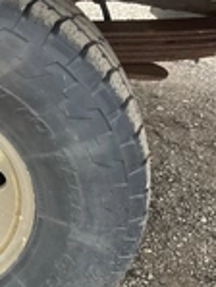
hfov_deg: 18.0
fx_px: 648
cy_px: 164
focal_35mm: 78
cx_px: -42
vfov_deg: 25.0
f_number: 1.8
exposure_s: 1/122
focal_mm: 3
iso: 50
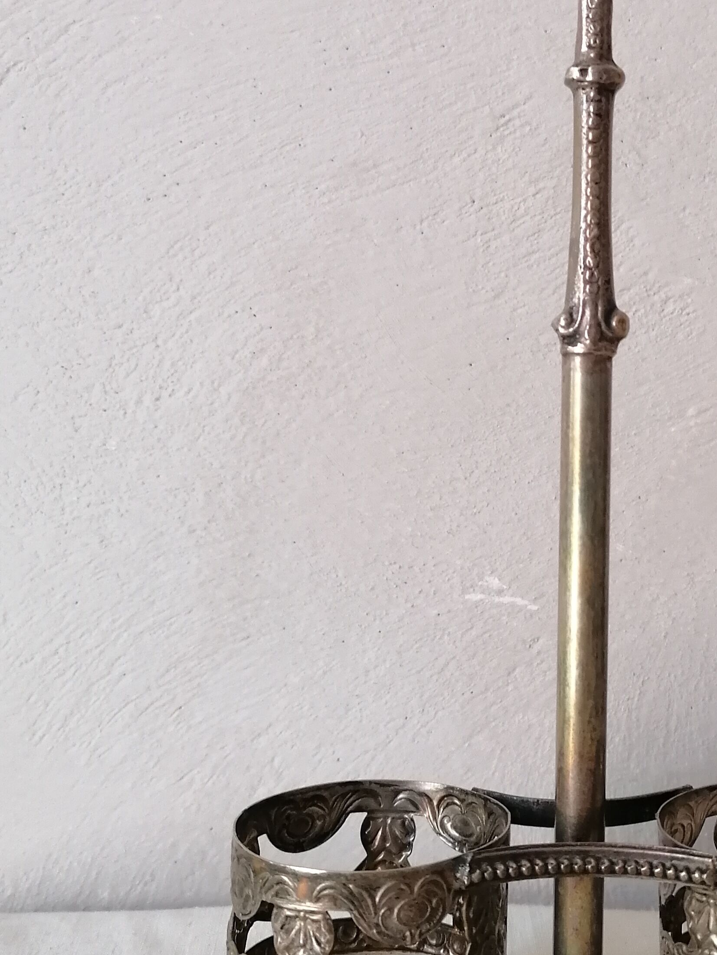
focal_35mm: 49
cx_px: 560
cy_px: 423
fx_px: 1353
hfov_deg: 29.1
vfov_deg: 38.9
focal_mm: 4.75
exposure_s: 1/33.3
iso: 200
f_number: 1.8
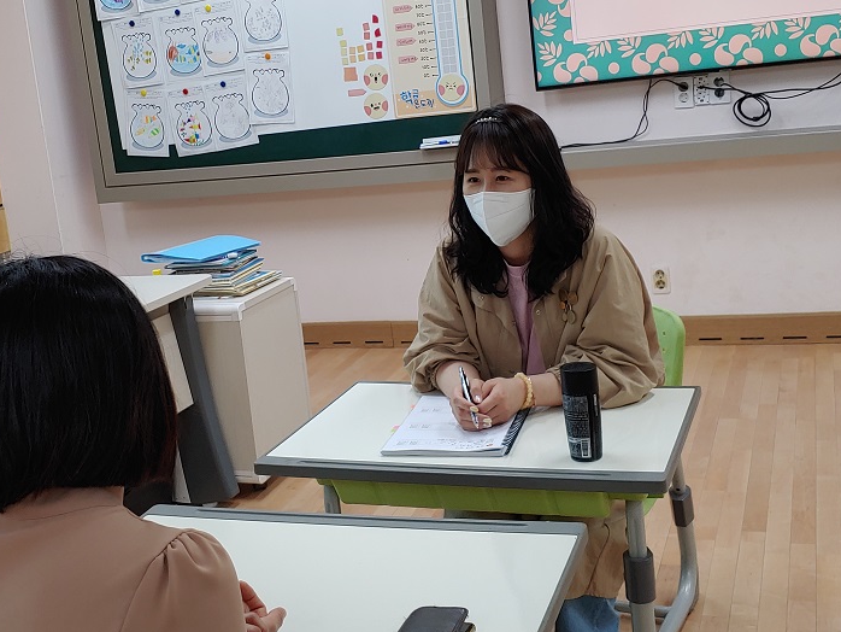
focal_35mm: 44
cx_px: 392
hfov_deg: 42.9
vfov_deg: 32.7
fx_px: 1069
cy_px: 232
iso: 50
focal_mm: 4.23
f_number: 1.5
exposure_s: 1/60
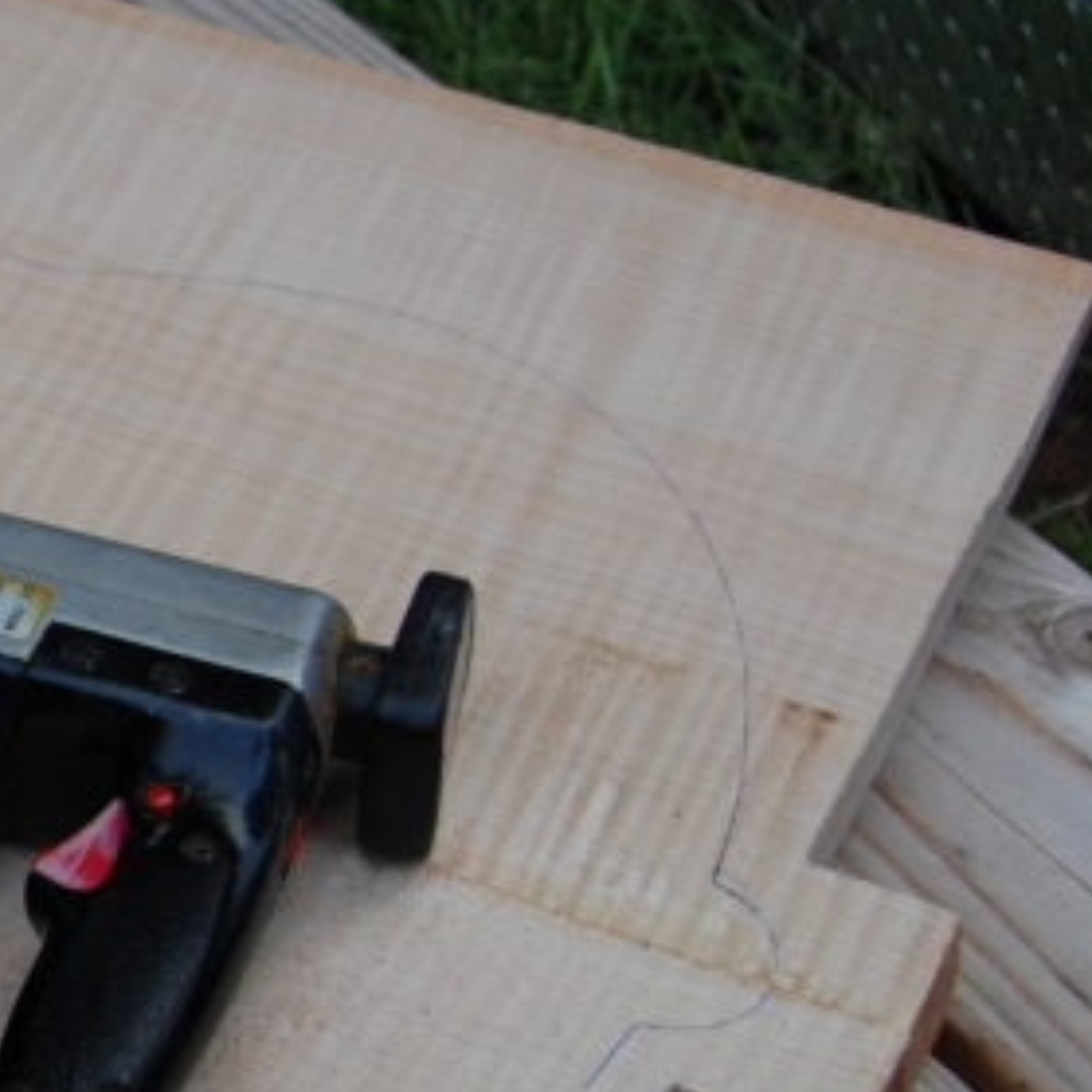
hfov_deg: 15.0
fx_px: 3676
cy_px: 773
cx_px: -791
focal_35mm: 103
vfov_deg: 16.8
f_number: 5.6
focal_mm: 22
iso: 280
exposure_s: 1/125
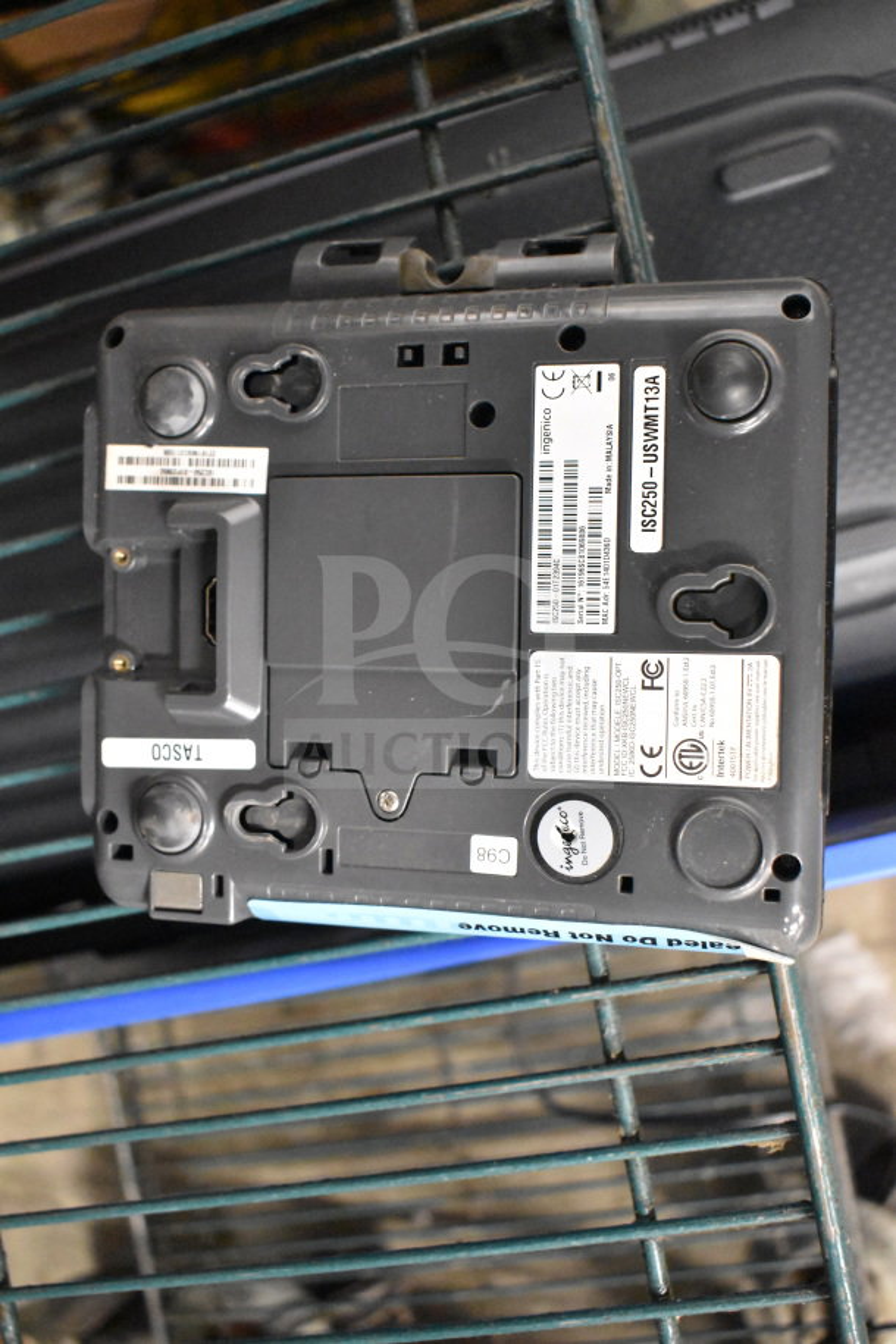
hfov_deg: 36.9
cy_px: 672
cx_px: 448
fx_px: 1344
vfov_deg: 53.1
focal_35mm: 36
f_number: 4
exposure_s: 1/40
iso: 10000
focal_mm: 24
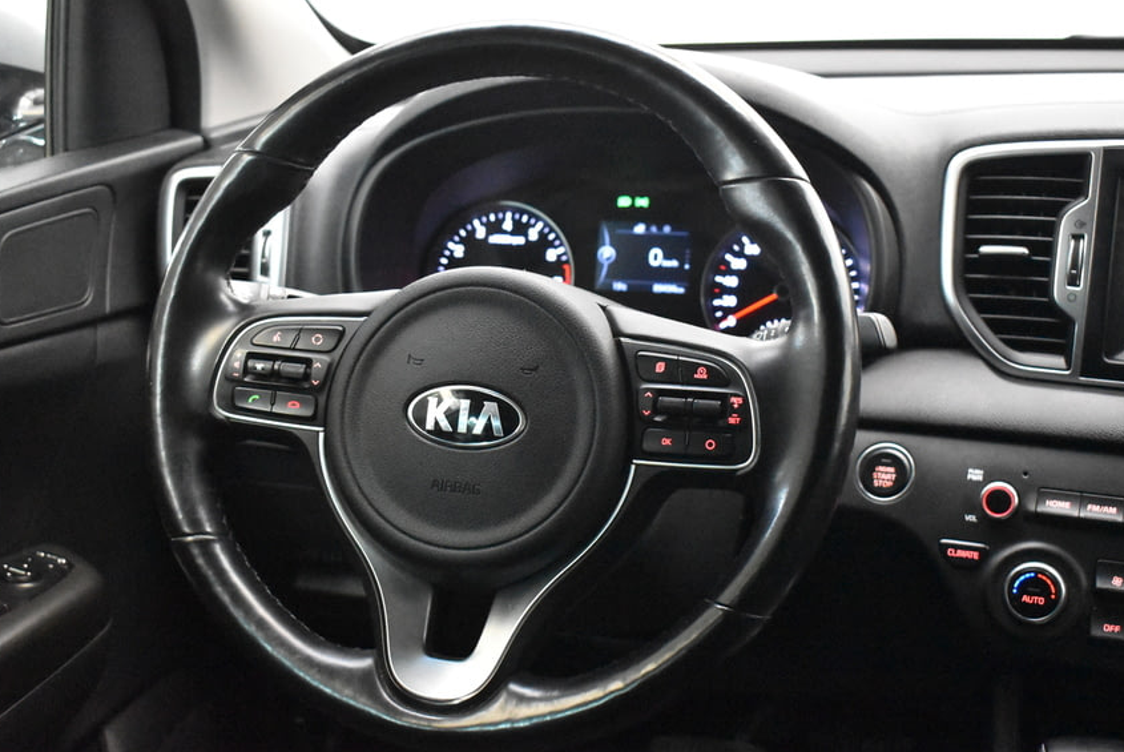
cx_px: 547
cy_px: 398
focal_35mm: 50
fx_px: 1548
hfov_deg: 39.9
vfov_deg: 27.3
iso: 10000
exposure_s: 1/50
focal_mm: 31
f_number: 4.2
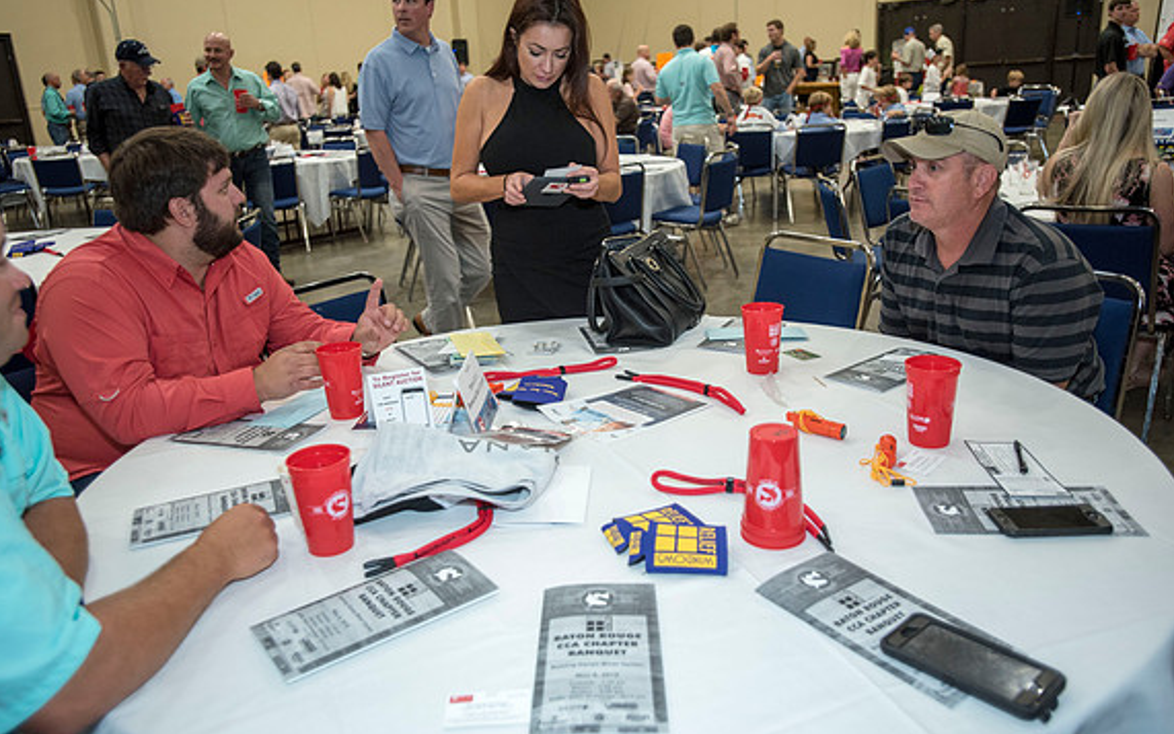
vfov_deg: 43.1
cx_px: 586
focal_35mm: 29
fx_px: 928
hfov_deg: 64.6
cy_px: 344
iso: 1250
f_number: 2.8
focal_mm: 28
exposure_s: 1/200
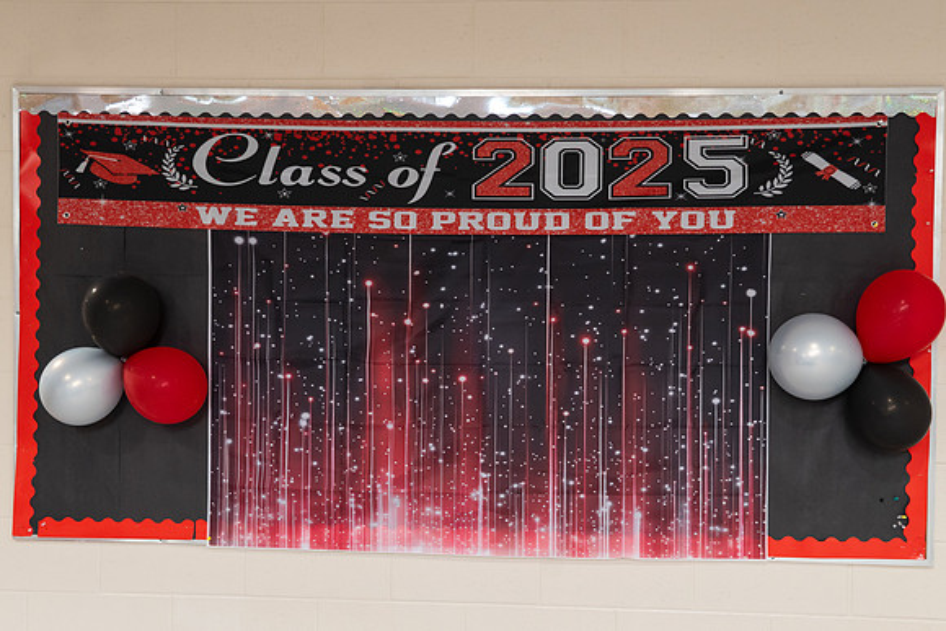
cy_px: 326
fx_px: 1447
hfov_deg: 36.2
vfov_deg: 24.6
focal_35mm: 55
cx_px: 481
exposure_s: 1/200
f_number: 2.8
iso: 1000
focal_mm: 48
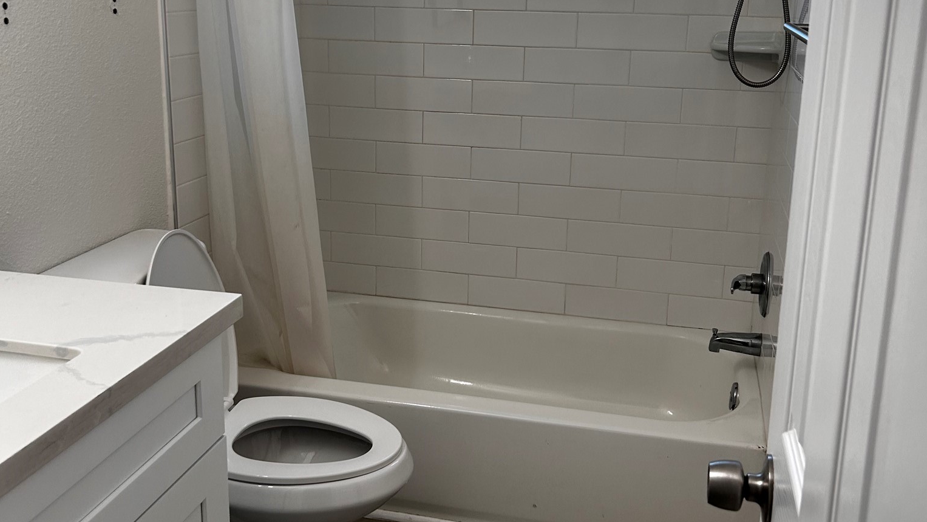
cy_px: 183
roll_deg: -1.5
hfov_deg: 52.8
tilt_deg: -11.7
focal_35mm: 38
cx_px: 464
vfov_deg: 31.0
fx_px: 934
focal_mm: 5.7
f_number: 1.5
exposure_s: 1/120
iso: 64
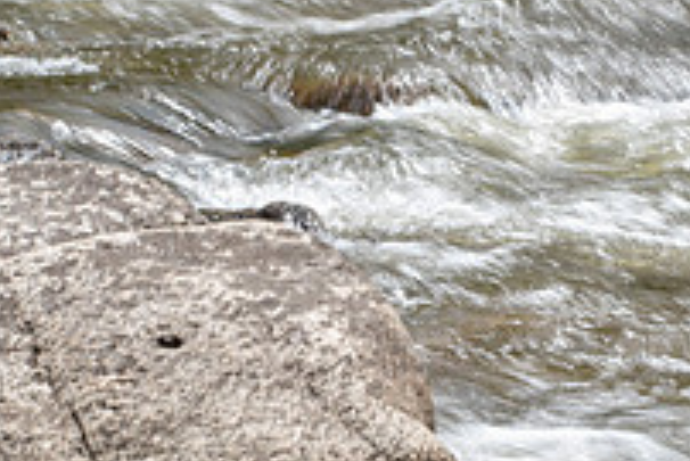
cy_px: 438
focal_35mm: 156
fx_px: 2992
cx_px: 460
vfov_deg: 8.8
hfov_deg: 13.1
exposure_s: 1/20
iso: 50
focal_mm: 50
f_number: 14
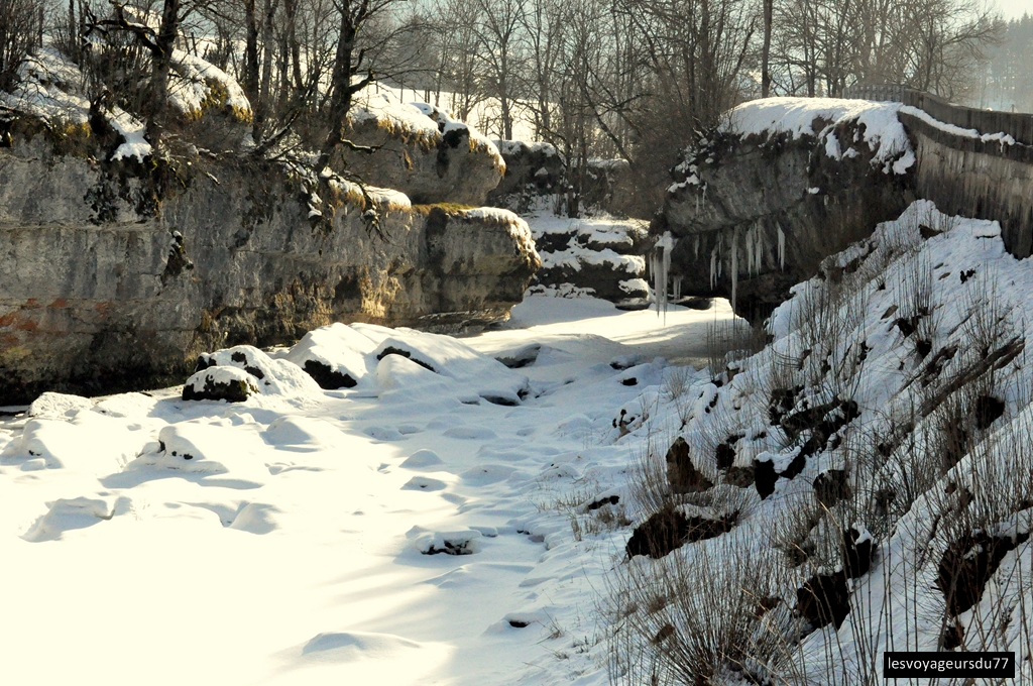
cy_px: 343
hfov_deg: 19.5
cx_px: 516
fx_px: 3009
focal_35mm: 105
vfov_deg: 13.0
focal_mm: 70
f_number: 14
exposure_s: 1/3200
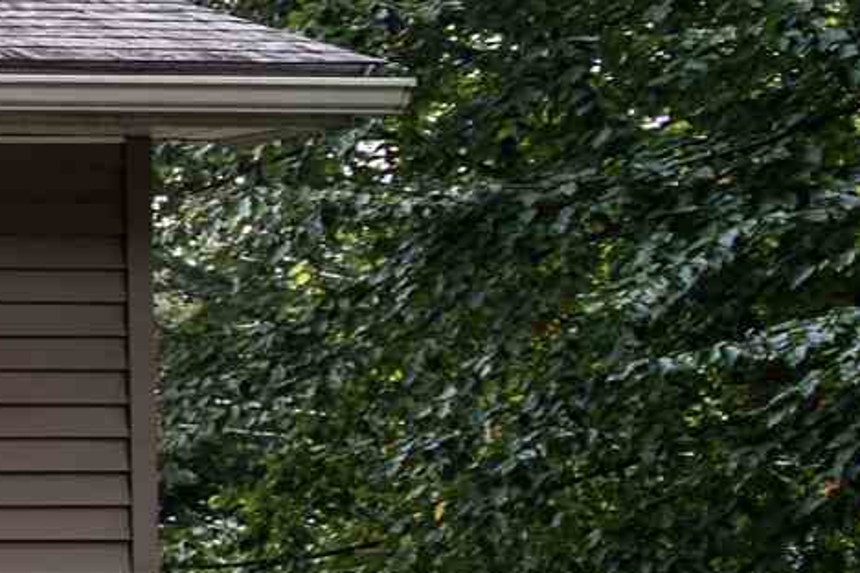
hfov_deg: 10.4
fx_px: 2508
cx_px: -1939
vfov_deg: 13.0
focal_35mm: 105
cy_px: 439
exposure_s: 1/40
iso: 100
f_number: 5
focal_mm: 16
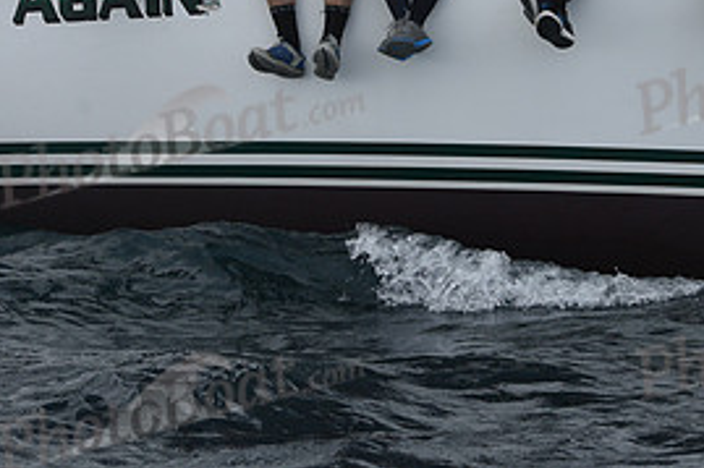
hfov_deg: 12.7
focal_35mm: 162
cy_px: -33
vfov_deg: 8.4
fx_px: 3166
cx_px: 502
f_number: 7.1
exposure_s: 1/800
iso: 400
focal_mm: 75
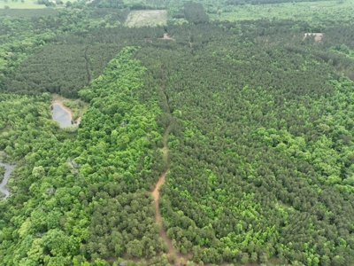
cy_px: 133
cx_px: 177
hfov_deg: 71.6
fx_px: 245
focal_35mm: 24
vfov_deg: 56.8
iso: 110
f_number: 2.8
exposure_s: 1/500
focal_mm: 12.29
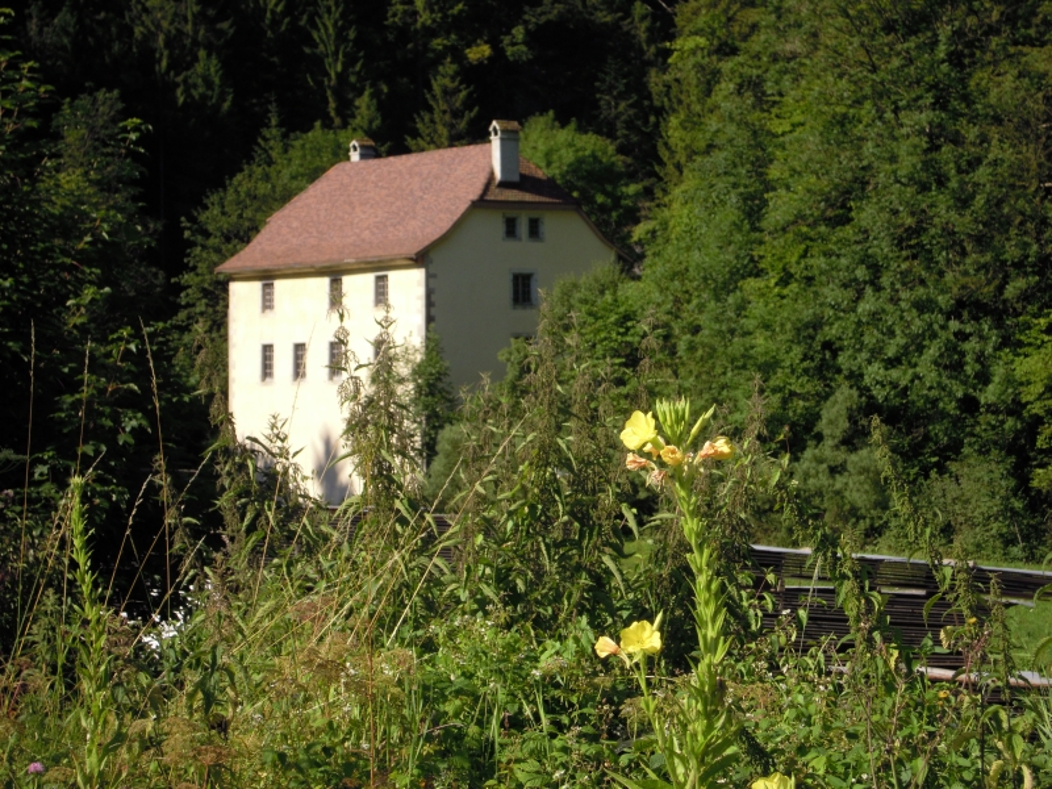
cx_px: 526
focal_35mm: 100
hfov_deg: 19.6
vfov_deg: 14.8
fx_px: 3039
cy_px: 394
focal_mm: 17.9
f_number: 5.4
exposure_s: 1/500
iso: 100
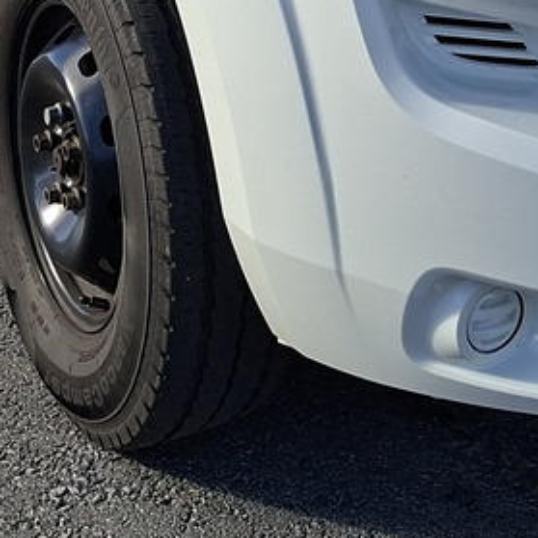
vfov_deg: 14.5
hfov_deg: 16.6
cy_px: -432
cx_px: 326
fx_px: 1846
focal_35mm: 105
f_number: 1.8
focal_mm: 5.54
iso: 50
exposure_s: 1/1208
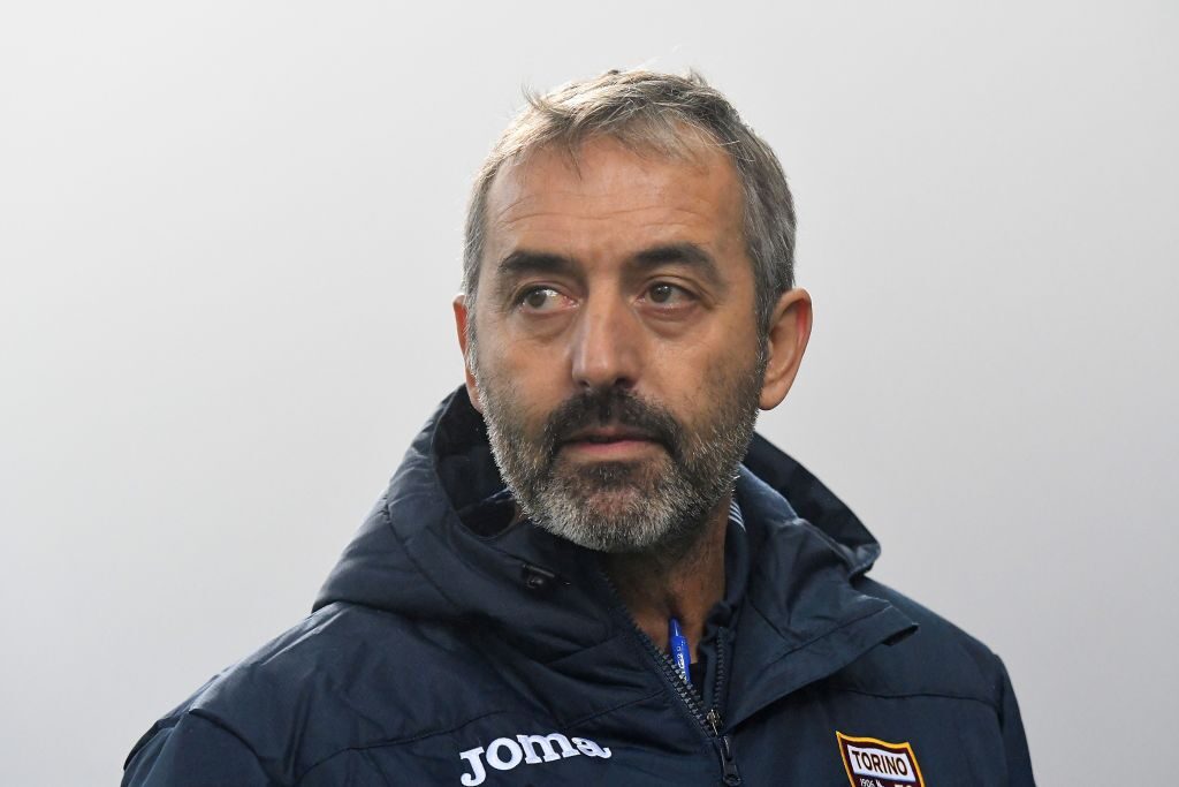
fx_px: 7615
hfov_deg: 8.9
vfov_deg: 5.9
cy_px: 394
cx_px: 590
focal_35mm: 232
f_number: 5
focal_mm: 155
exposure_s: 1/1250
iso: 6400
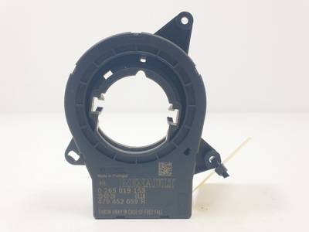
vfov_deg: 53.1
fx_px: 232
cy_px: 116
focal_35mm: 26
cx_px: 154
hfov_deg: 67.3
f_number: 2.4
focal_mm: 4.3
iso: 50
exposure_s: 1/250
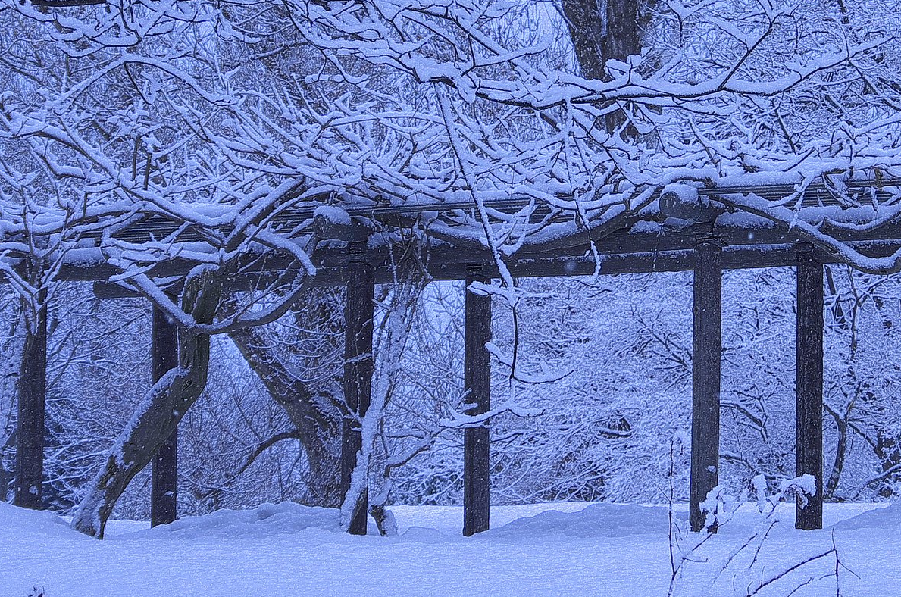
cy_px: 244
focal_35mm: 124
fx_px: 3098
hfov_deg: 16.5
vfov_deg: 11.0
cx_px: 657
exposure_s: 1/200
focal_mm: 48
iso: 200
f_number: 5
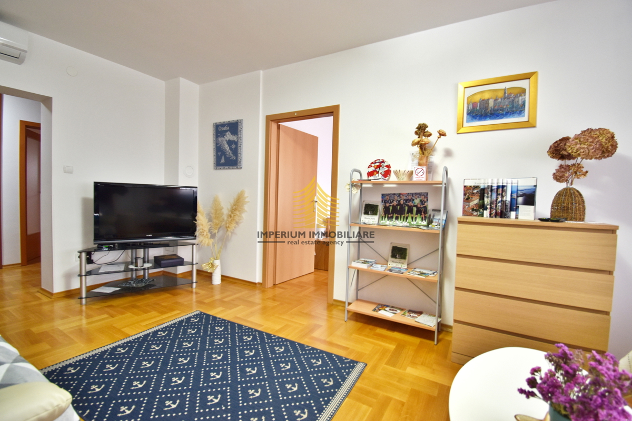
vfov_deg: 77.3
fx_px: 263
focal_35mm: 15
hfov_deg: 100.4
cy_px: 210
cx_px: 316
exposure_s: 1/15
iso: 320
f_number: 4.5
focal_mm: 10
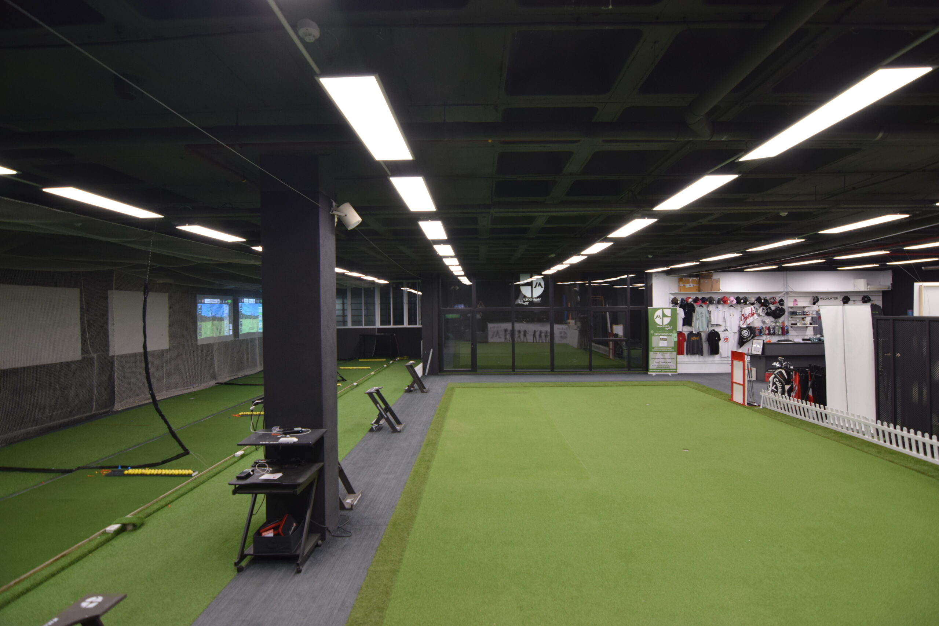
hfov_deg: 95.0
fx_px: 430
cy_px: 313
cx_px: 470
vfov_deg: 72.1
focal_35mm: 16
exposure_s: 1/60
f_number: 4
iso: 450
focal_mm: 11
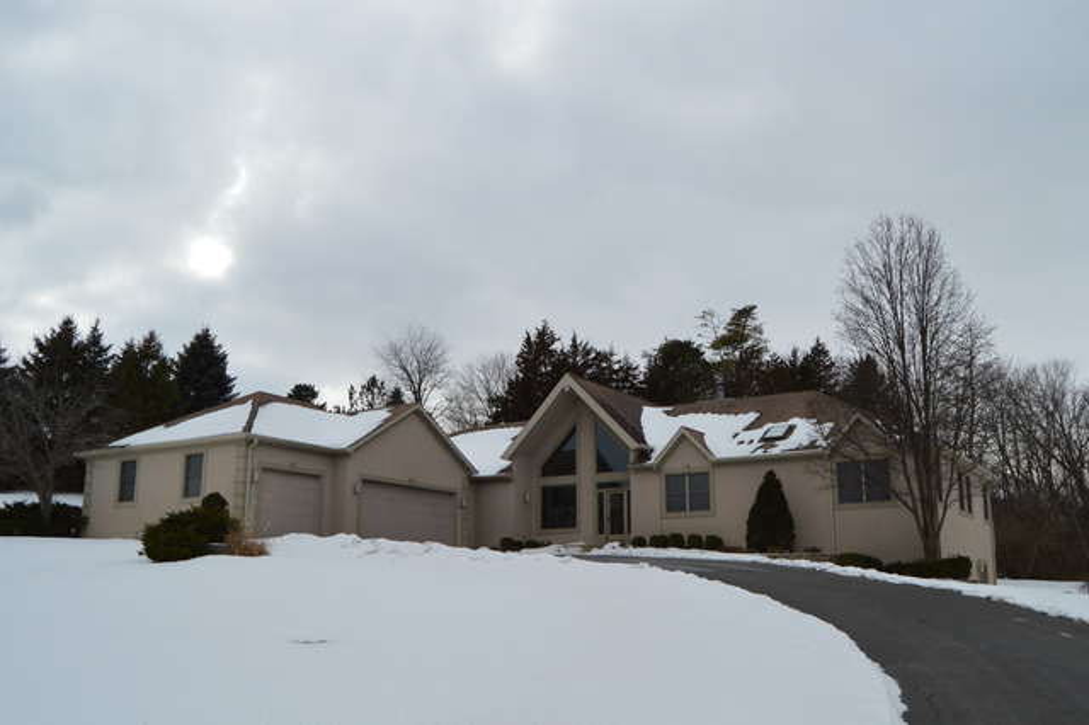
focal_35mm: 33
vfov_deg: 39.9
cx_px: 544
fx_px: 998
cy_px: 362
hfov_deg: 57.2
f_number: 8
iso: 100
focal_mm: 22
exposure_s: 1/250
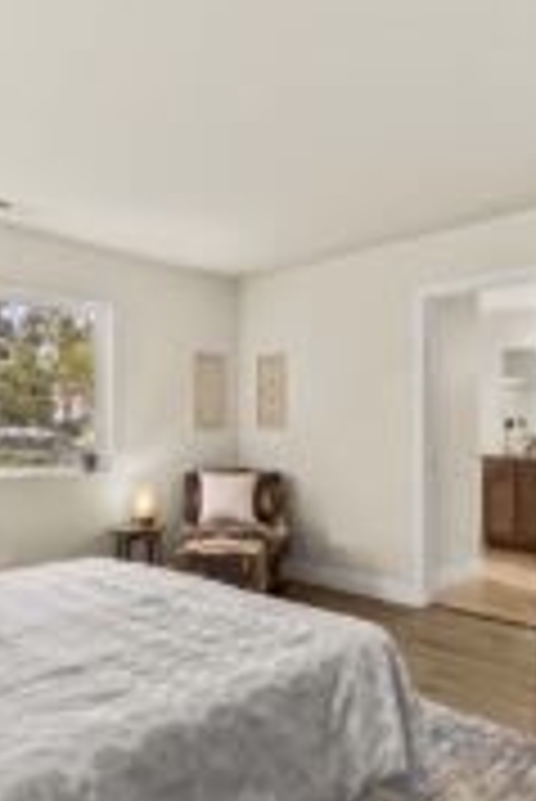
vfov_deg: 67.2
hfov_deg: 48.0
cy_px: 434
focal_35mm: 27
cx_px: 275
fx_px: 602
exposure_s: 1/5
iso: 1000
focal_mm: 12
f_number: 7.1
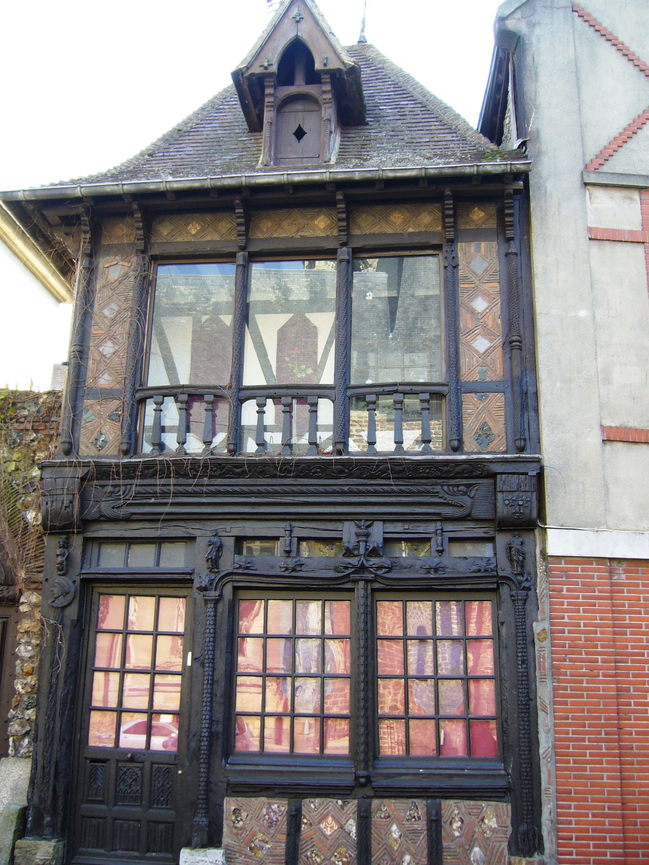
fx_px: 900
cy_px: 443
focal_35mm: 36
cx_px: 324
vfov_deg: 51.3
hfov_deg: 39.7
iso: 80
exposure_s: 1/60
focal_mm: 5.8
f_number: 2.8
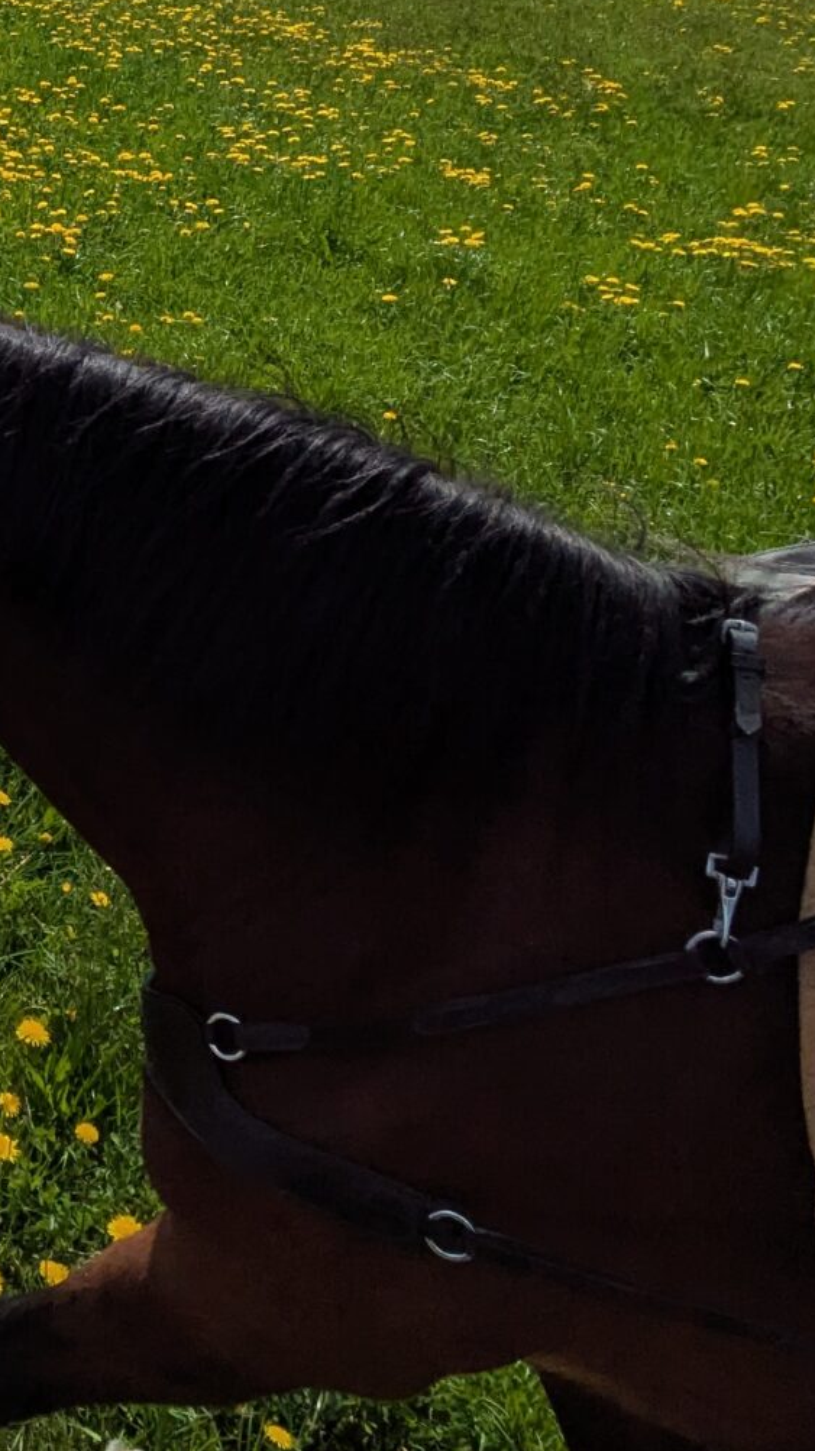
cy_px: 330
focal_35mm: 39
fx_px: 1500
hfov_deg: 23.1
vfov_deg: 49.2
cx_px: -473
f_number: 2.2
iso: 48
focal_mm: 1.83
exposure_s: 1/4587
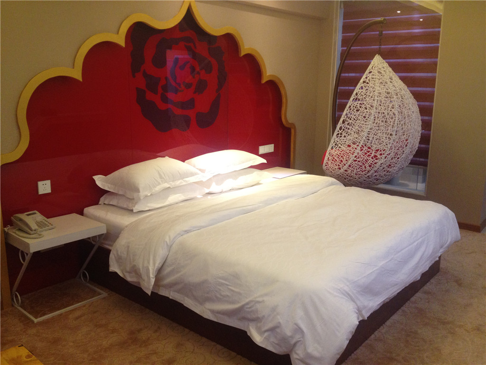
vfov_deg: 40.7
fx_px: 491
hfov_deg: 52.6
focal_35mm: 35
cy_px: 182
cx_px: 243
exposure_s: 1/20
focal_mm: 4.28
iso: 200
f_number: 2.4
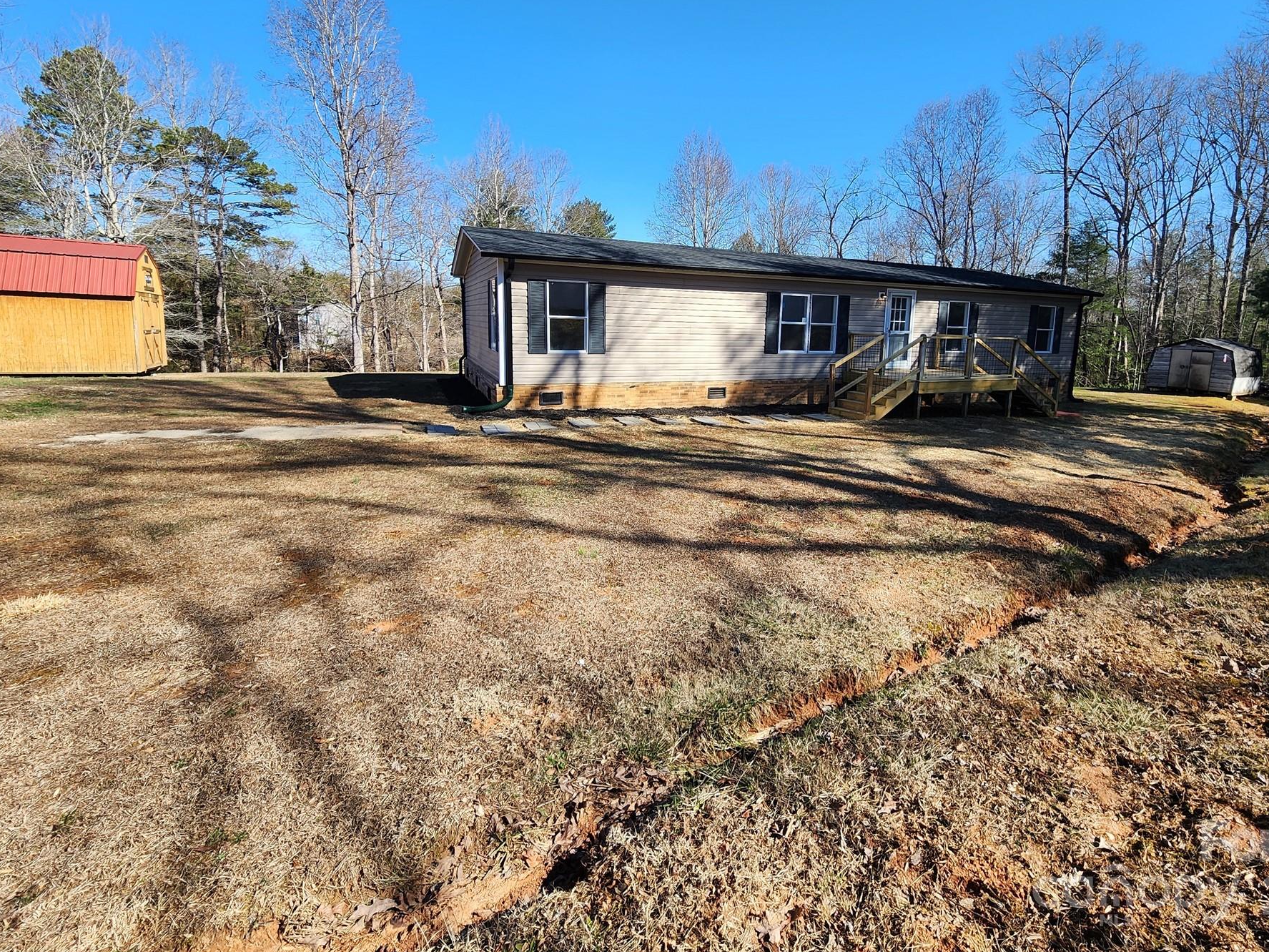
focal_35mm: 15
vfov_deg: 81.2
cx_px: 705
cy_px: 405
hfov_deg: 97.8
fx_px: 550
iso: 50
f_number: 2.2
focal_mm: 2.2
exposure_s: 1/907
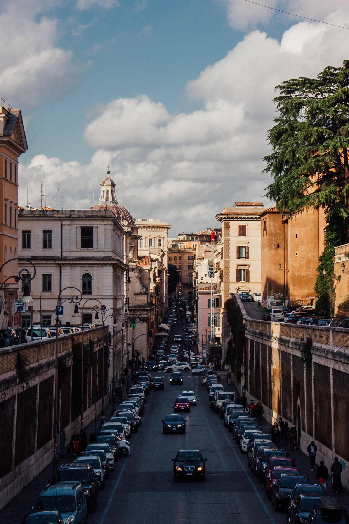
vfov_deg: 19.5
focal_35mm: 105
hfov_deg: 13.0
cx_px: 174
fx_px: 1529
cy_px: 262
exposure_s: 1/125
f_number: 16
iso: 200
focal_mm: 70
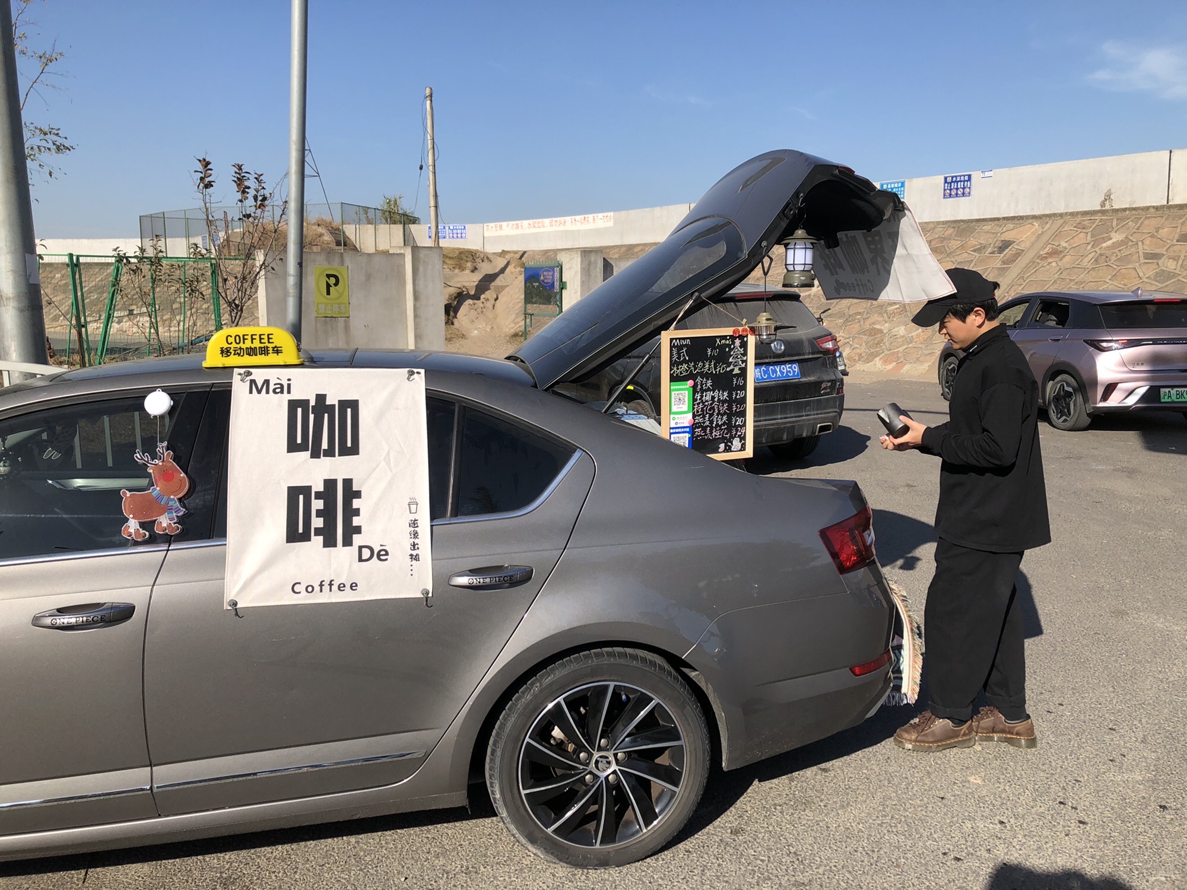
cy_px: 445
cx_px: 594
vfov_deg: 49.7
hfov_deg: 63.4
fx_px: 960
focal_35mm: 28
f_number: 1.8
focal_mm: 3.99
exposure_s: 1/2288
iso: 20
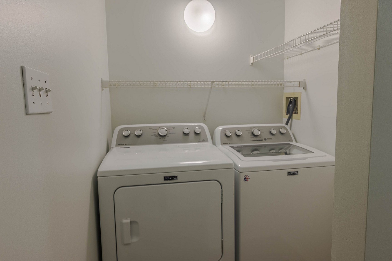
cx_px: 196
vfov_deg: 53.2
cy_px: 130
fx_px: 261
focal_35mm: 24
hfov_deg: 73.7
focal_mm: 24
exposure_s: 1/250
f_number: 8
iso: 320
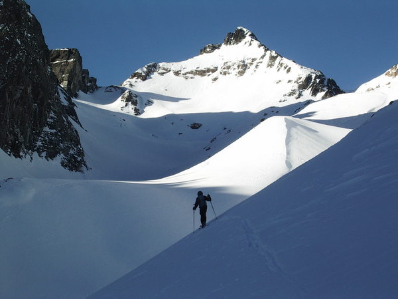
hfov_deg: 22.3
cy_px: 150
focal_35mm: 88
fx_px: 1012
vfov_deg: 16.8
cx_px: 199
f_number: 7.6
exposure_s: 1/320
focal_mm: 13.3
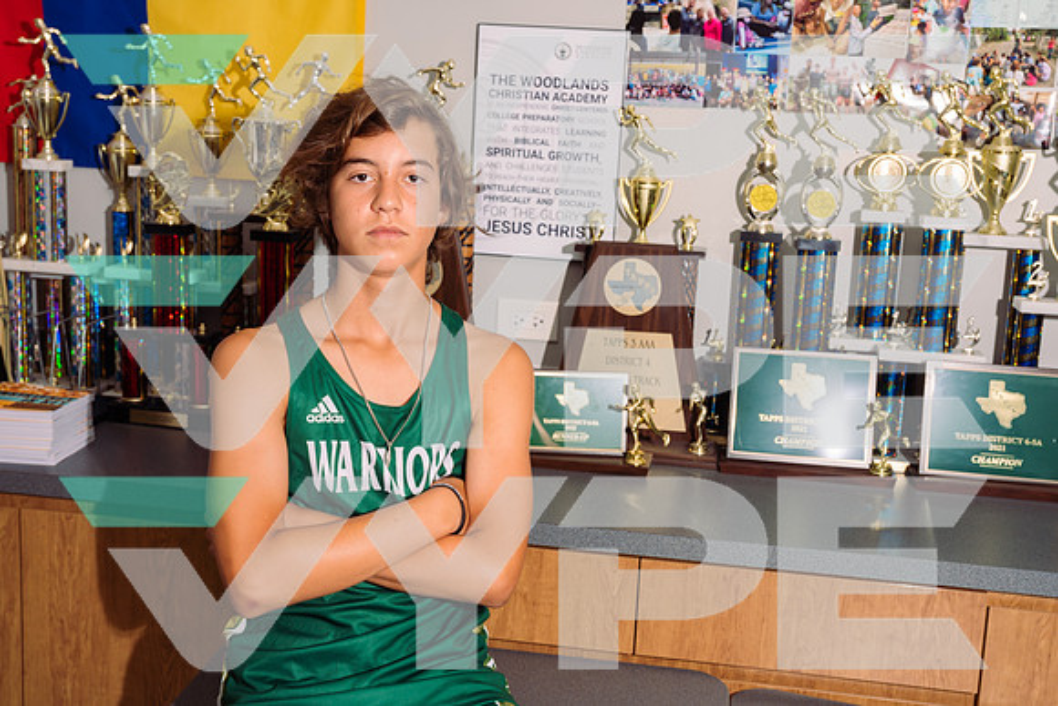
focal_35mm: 44
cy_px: 353
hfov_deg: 44.5
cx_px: 529
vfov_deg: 30.5
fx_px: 1293
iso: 125
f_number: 9
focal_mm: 44
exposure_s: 1/250
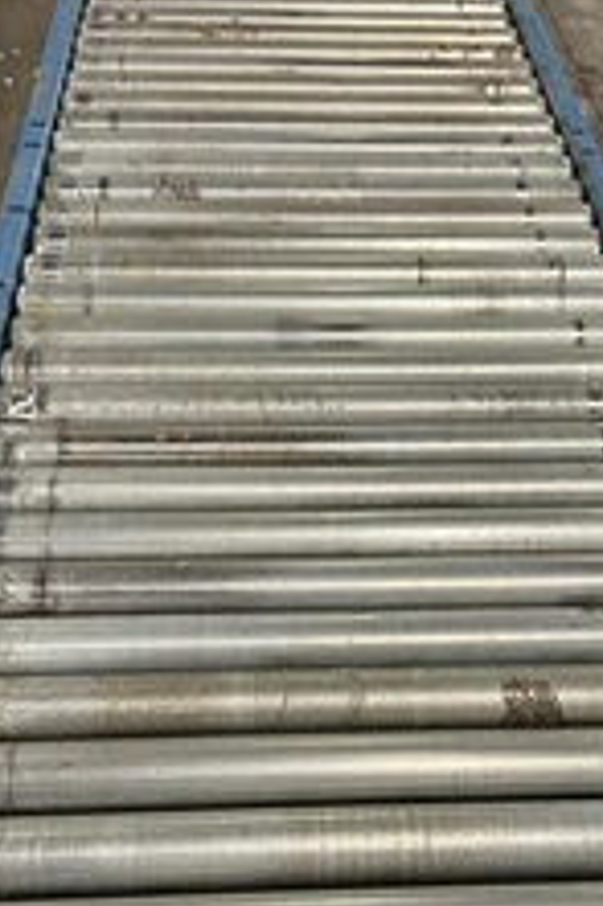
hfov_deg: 27.5
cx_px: 345
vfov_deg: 40.1
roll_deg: -2.8
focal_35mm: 49
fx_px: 1233
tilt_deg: -43.5
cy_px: 570
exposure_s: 1/60
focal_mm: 5.7
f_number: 1.5
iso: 160
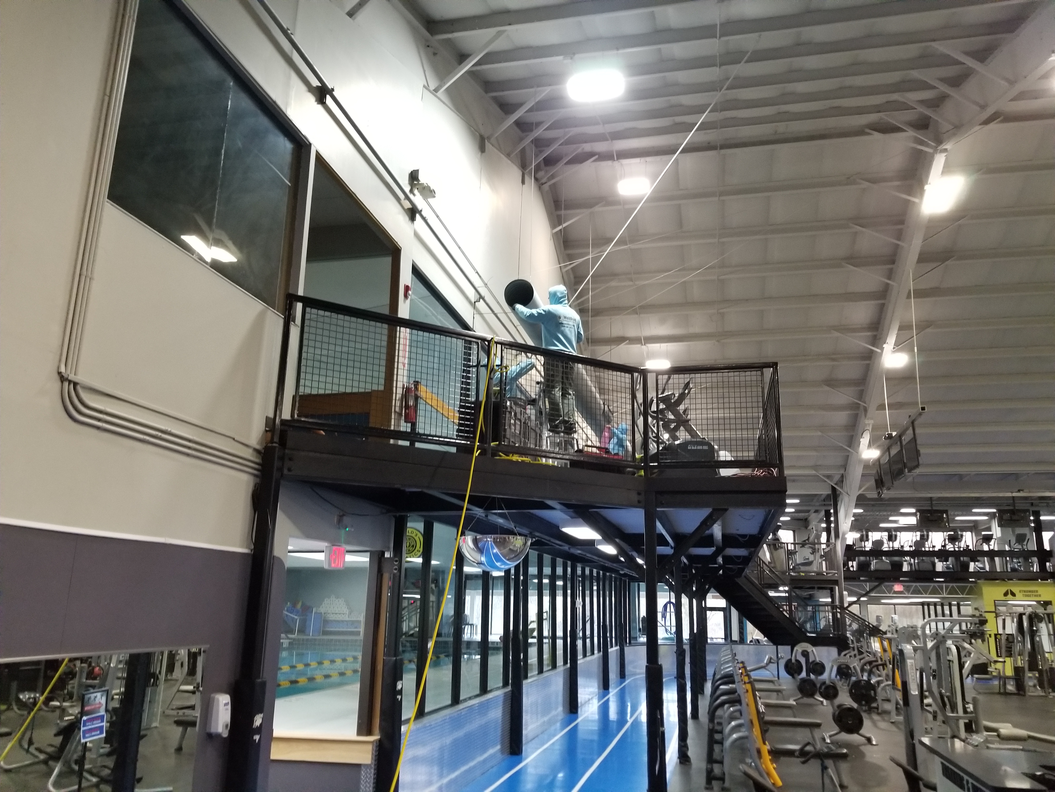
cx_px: 528
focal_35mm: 26
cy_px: 396
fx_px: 792
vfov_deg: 53.1
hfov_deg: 67.3
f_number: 1.7
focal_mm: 4.3
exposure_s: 1/60
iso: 500
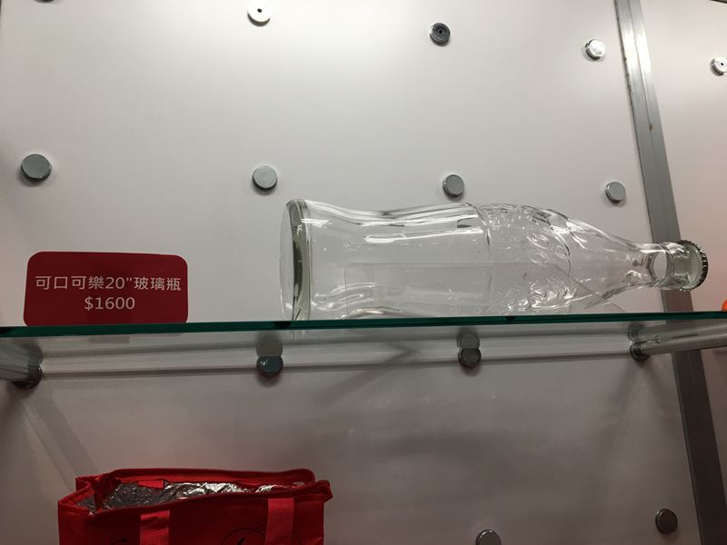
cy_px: 272
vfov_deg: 48.2
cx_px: 364
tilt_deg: +12.9
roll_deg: +3.8
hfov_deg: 61.7
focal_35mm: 29
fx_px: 609
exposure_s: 1/30
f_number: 2.2
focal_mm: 4.15
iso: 25
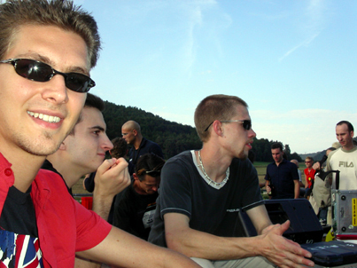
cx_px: 178
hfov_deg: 49.0
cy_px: 134
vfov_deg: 37.7
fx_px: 392
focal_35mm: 38
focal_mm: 7.8
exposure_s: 1/250
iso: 100
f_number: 6.7
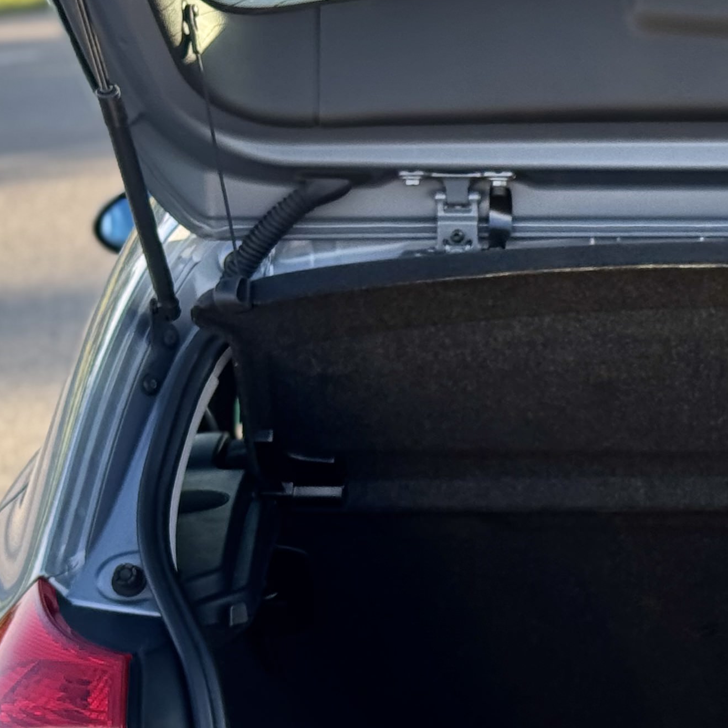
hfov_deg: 13.2
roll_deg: +0.9
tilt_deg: -12.6
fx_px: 3093
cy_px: 523
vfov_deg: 13.4
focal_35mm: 130
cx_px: 774
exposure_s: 1/297
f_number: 1.78
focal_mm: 6.76
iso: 64
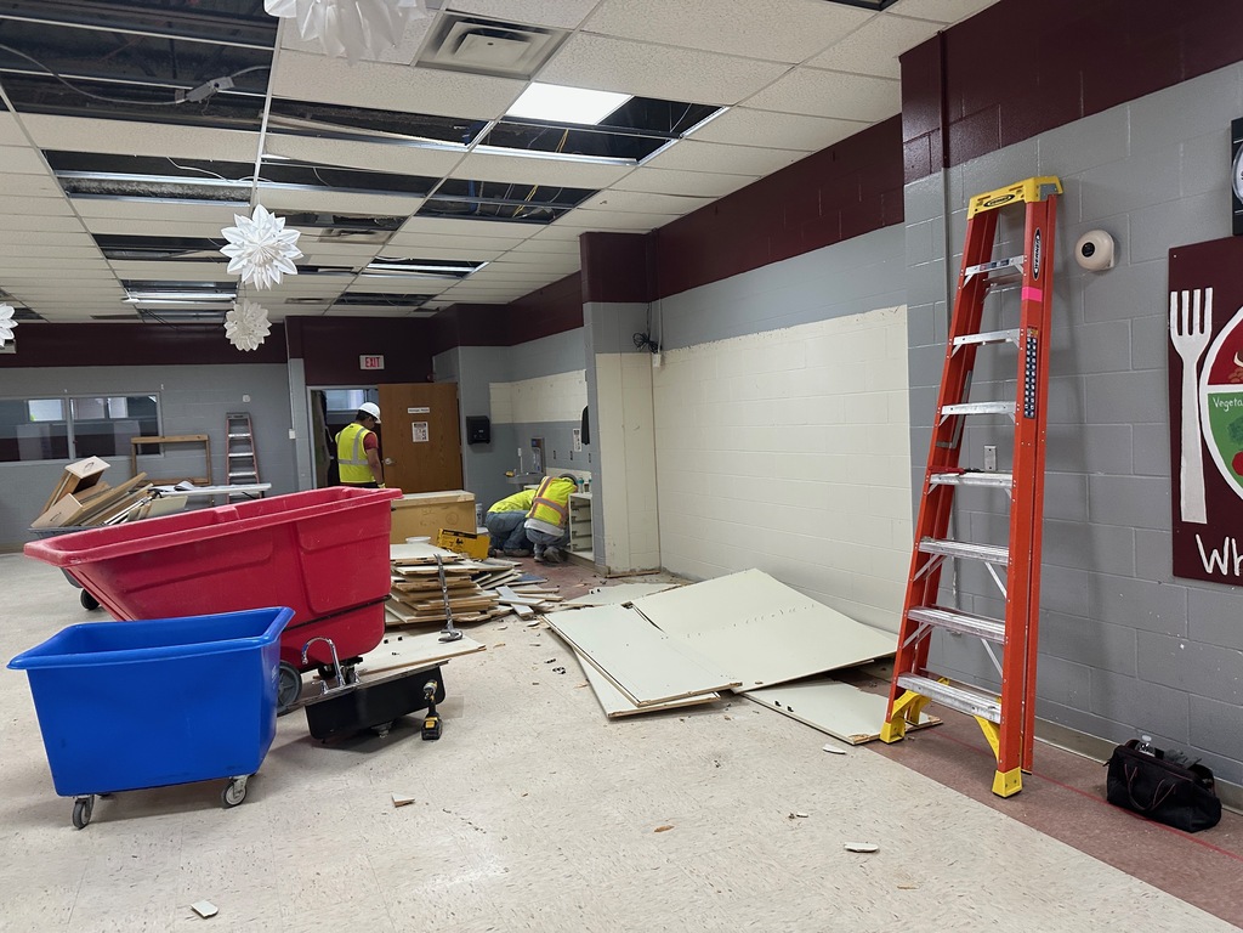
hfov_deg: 71.6
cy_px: 466
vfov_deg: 56.8
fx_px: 862
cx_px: 622
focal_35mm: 24
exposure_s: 1/120
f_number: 1.78
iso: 200
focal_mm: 6.86
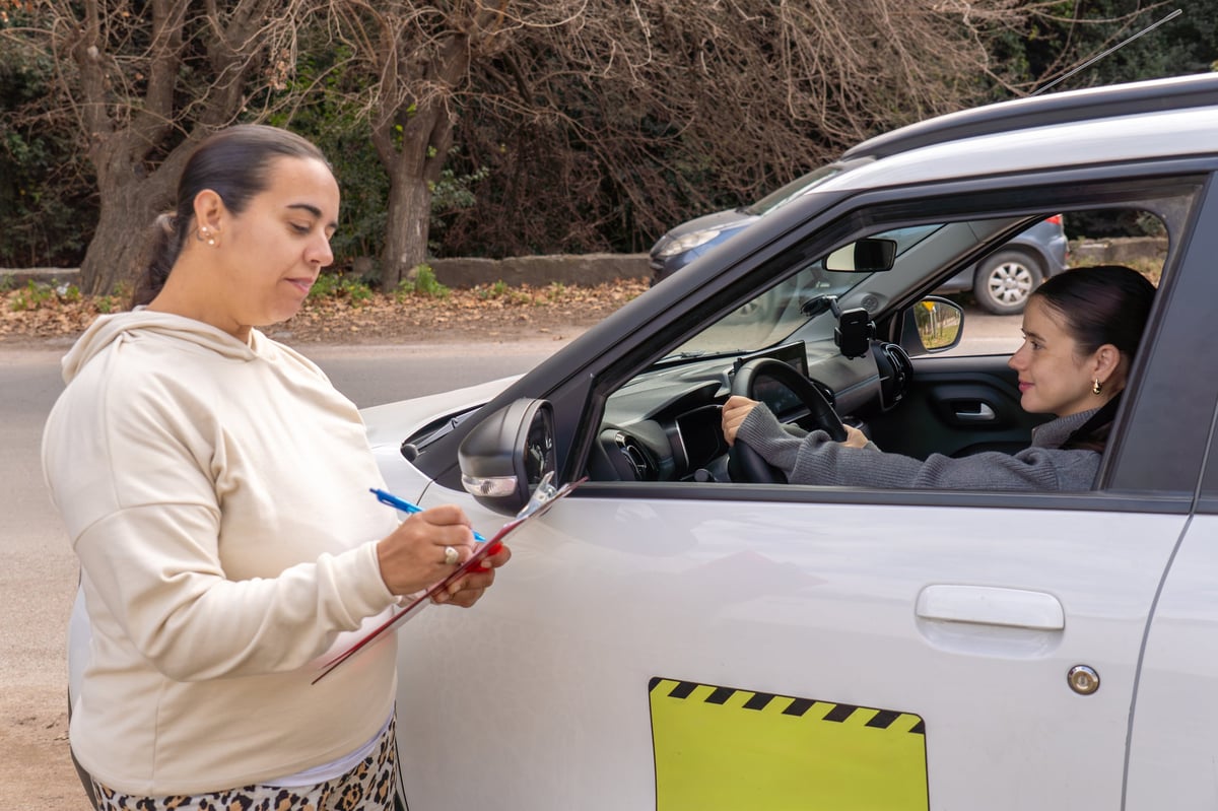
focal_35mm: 38
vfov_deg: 35.5
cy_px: 406
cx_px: 609
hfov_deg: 51.3
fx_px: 1268
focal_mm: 25
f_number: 3.5
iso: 100
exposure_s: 1/500
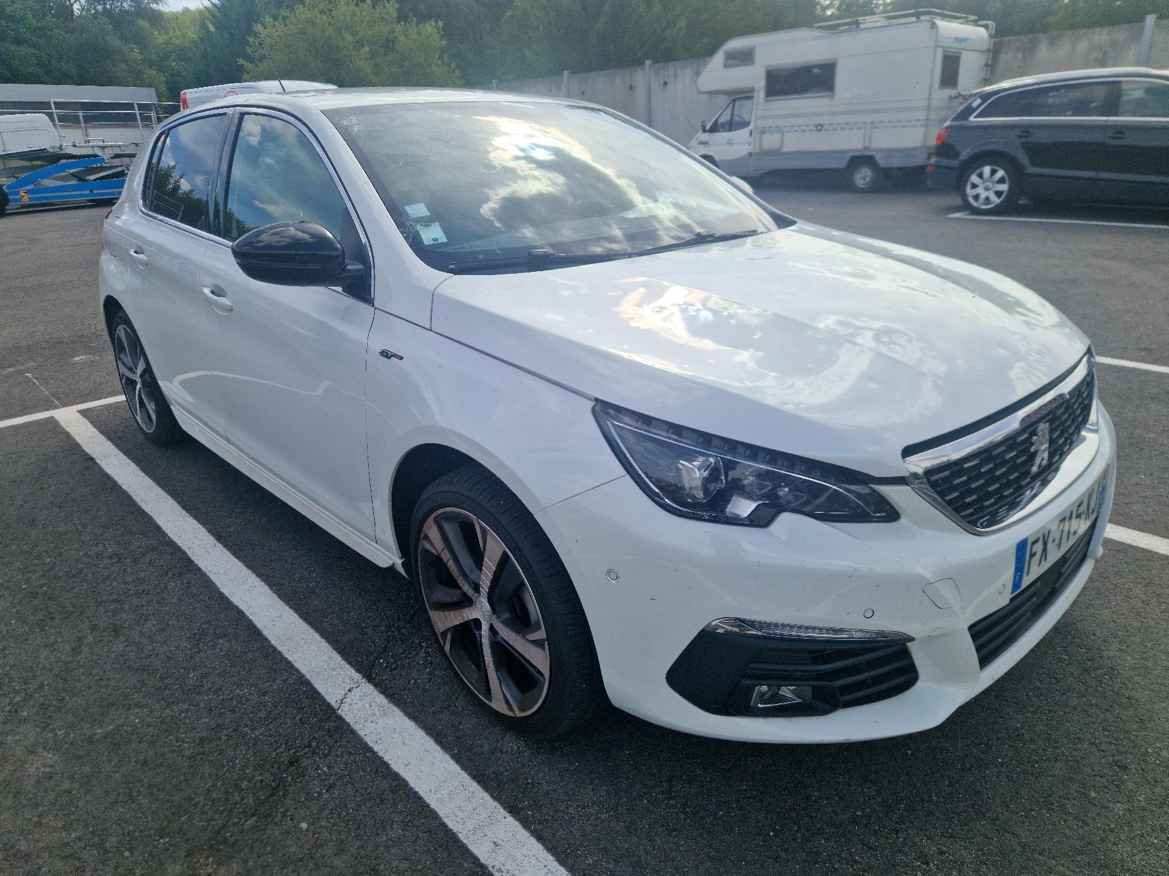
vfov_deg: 58.9
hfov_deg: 73.9
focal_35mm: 23
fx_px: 777
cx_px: 584
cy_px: 438
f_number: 1.8
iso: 50
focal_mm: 5.4
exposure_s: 1/1429
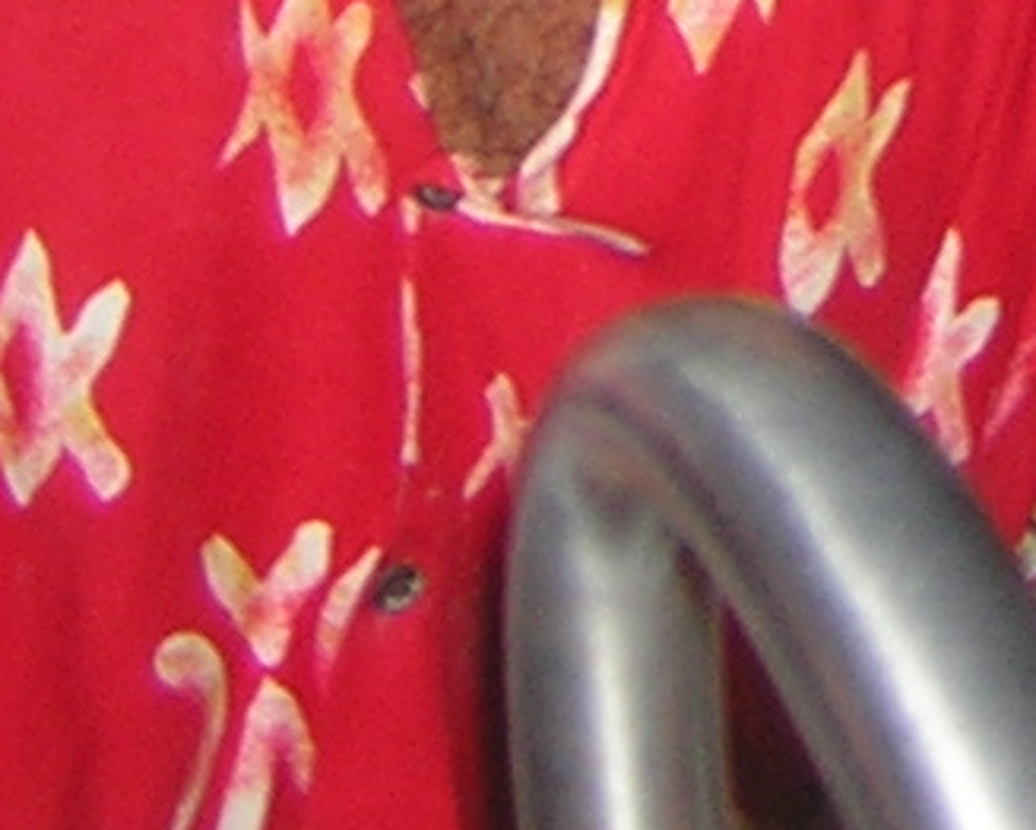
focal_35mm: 172
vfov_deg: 8.3
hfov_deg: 10.7
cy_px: -1064
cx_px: 1679
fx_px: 5277
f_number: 2.6
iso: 50
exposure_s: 1/60.1
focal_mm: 4.7
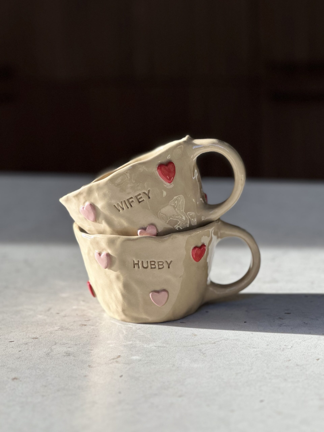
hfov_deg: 19.1
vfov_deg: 25.3
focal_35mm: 77
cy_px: 216
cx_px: 162
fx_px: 961
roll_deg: -2.1
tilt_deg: -12.4
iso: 50
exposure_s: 1/121
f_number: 2.8
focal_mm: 9
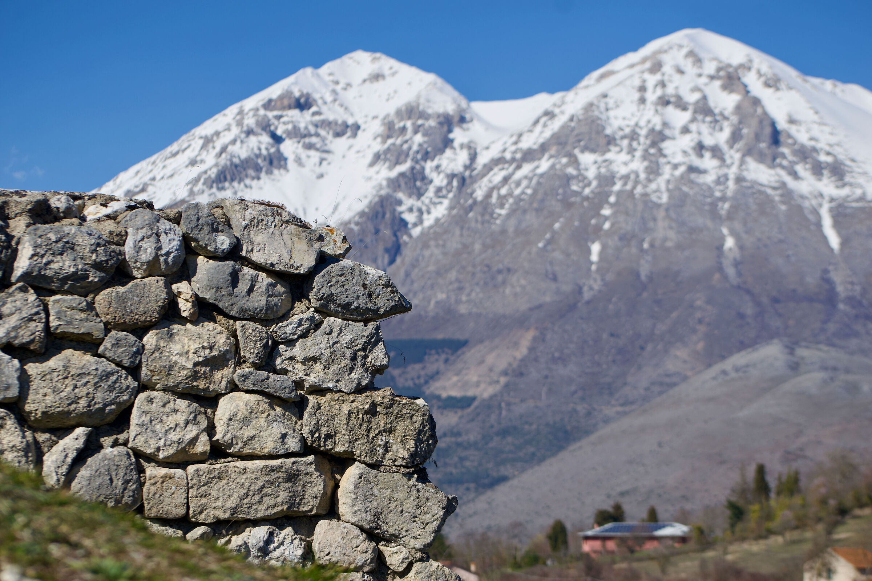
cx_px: 436
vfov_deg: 13.0
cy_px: 290
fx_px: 2543
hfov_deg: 19.5
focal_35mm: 105
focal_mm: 70
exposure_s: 1/1000
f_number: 6.3
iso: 100
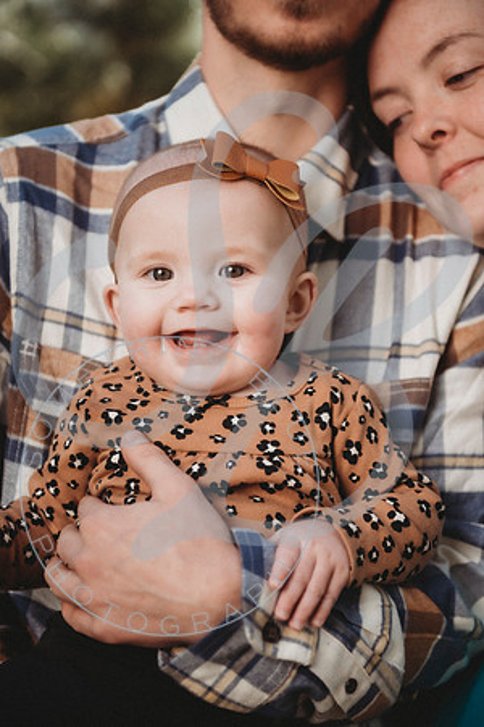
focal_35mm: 66
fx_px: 1331
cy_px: 364
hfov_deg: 20.6
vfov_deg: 30.5
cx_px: 242
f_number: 2.8
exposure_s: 1/800
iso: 100
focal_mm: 66
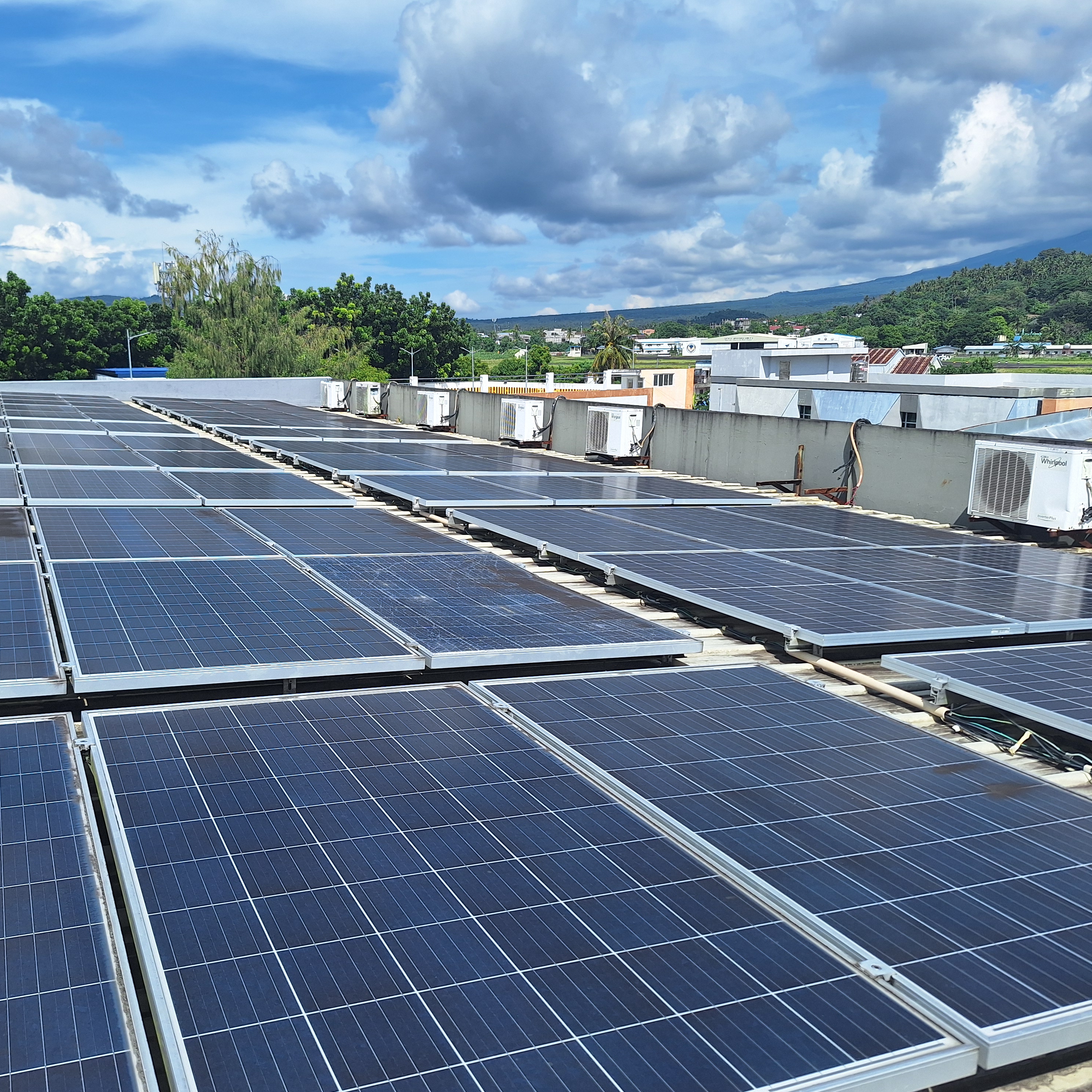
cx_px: 426
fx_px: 999
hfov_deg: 56.8
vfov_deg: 57.3
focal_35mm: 28
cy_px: 563
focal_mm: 5.54
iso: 40
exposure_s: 1/3268
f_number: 1.8
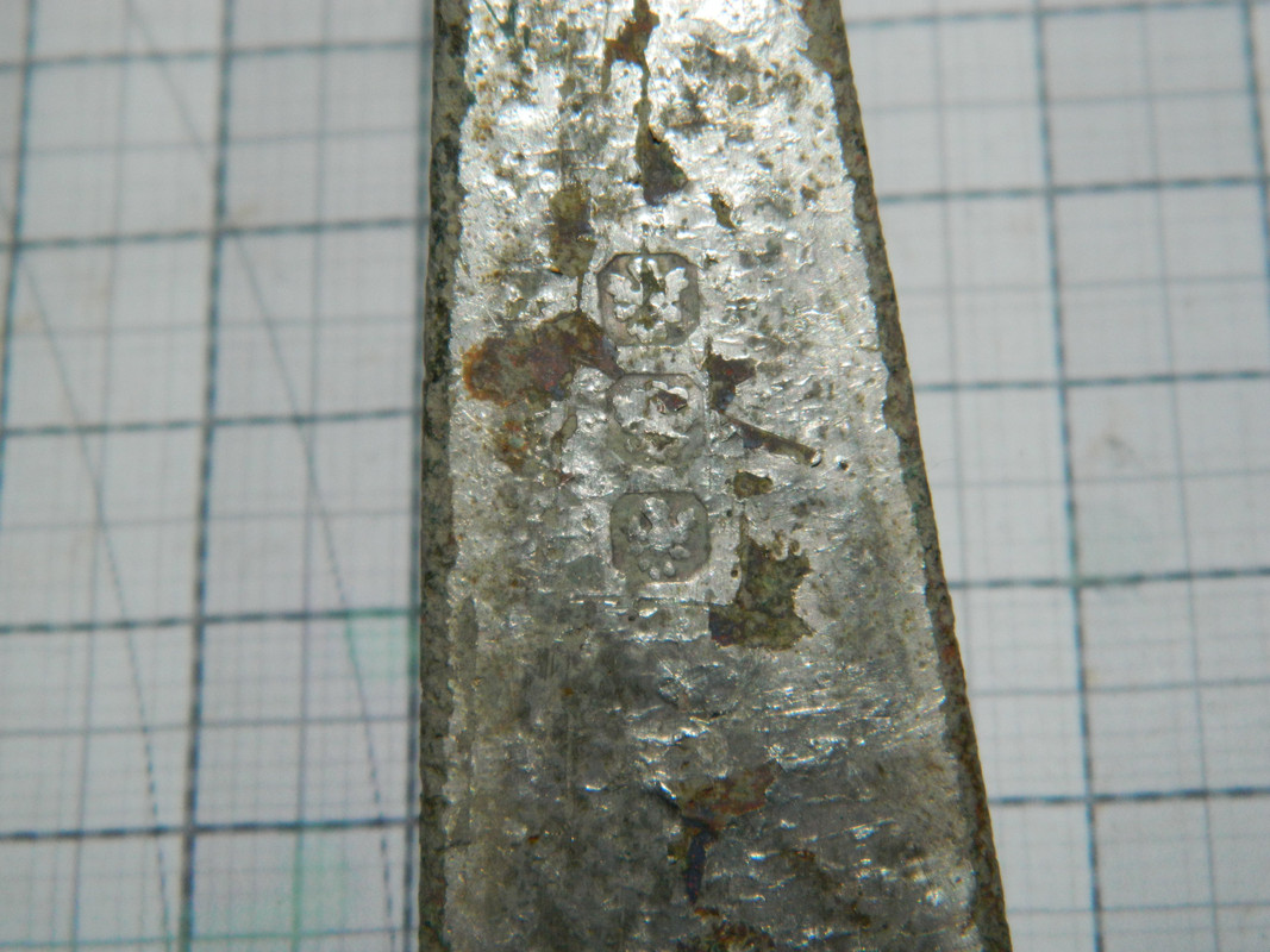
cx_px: 635
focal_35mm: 84
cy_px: 476
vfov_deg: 17.6
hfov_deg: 23.3
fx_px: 3081
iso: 200
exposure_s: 1/50
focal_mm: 15.1
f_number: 11.9
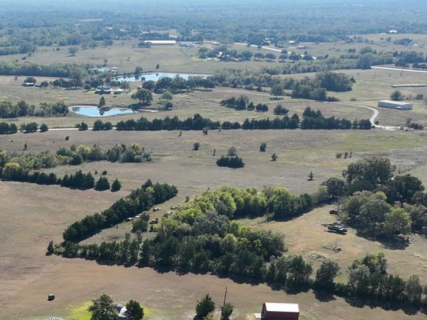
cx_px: -28
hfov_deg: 27.2
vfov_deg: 21.1
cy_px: 352
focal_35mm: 66
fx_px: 814
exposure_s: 1/3200
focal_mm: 12.29
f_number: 2.8
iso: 240
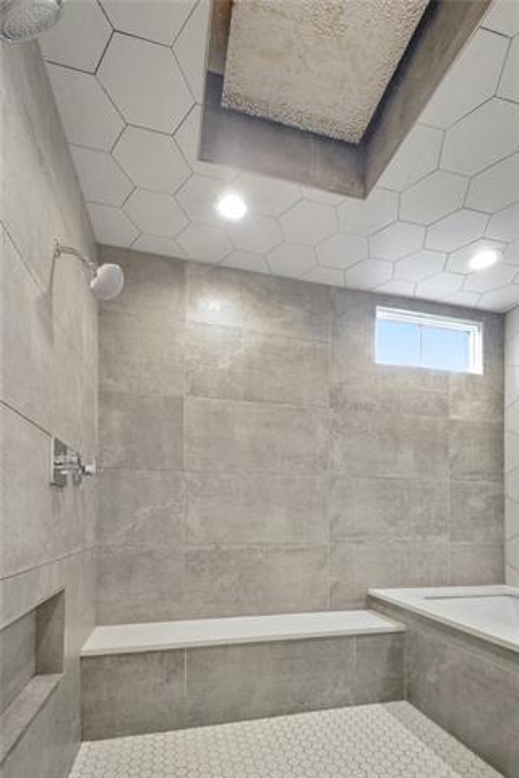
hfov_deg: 77.3
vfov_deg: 100.4
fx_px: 324
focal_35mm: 15
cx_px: 260
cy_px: 389
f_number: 11
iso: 400
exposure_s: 1/4
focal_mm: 10
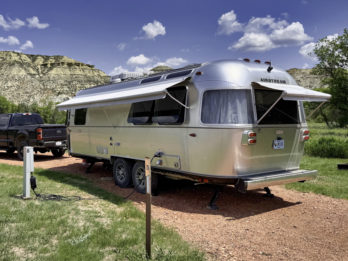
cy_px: 119
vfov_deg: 42.9
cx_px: 121
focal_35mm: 33
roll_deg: -0.4
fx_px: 332
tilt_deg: +2.9
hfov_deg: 54.4
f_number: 1.78
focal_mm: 6.76
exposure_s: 1/6173
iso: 80
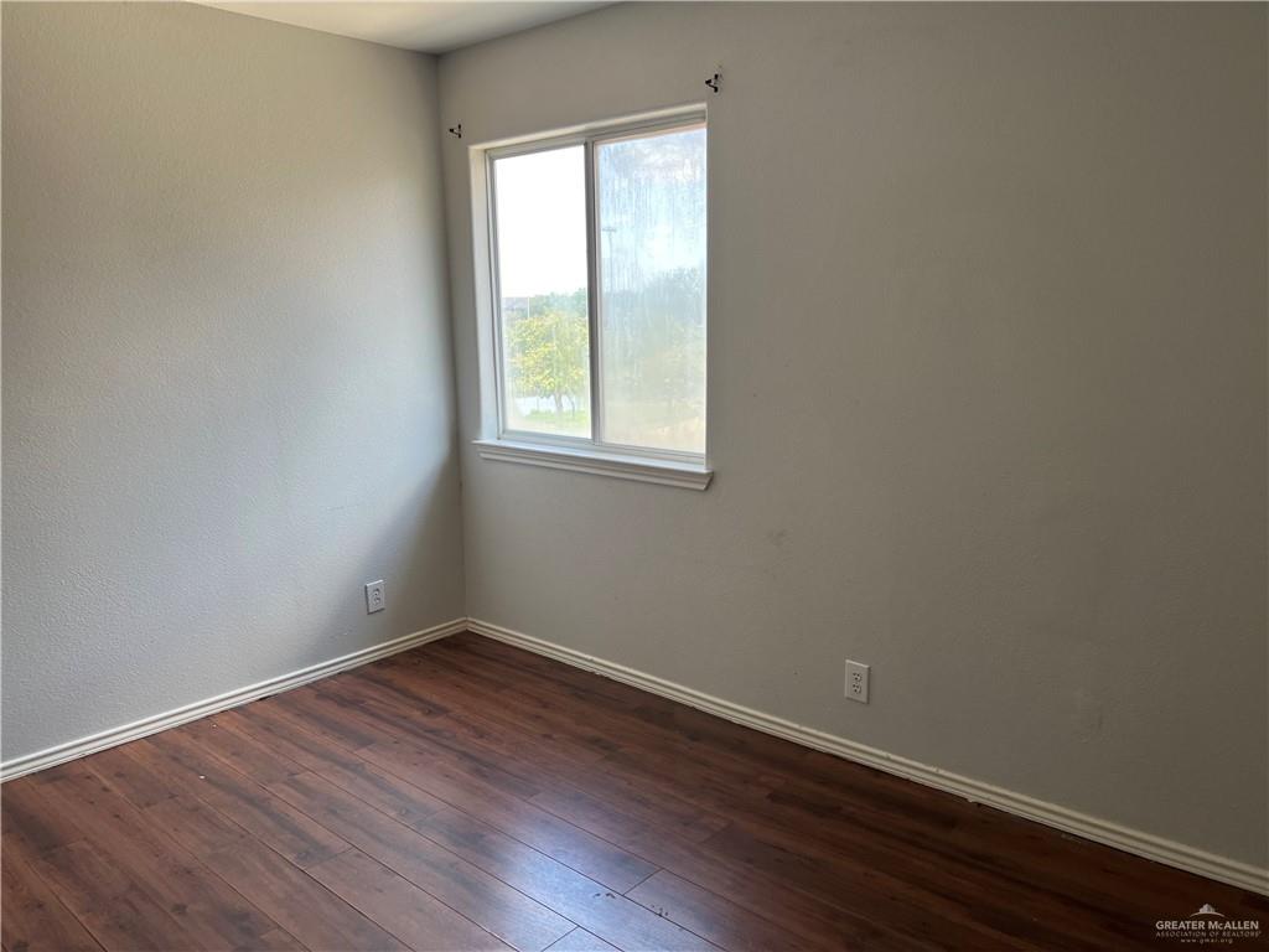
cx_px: 634
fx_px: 953
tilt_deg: -9.1
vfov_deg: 53.1
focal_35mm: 26
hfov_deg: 67.3
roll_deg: +1.5
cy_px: 476
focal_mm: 5.7
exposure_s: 1/120
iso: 50
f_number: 1.5
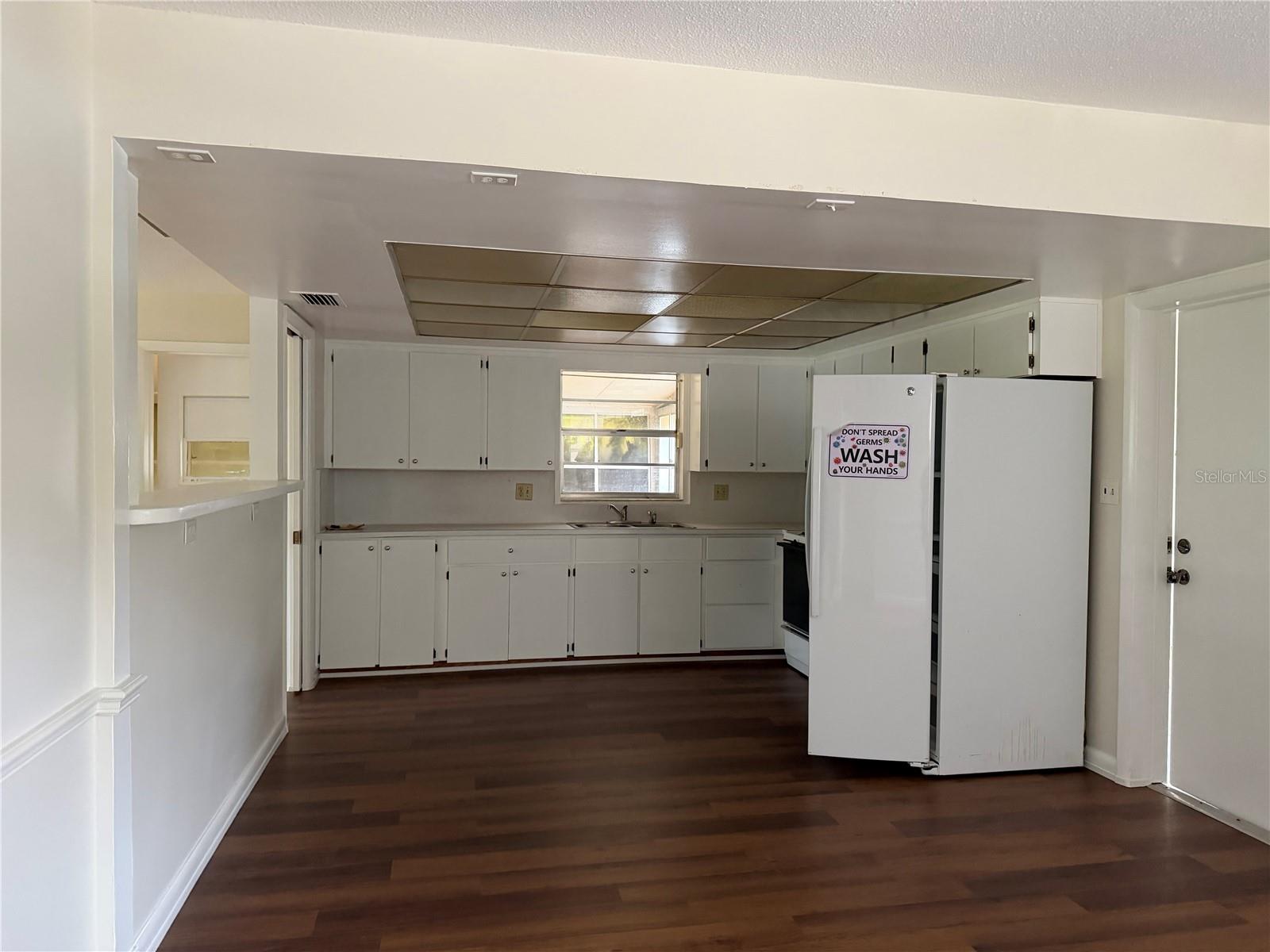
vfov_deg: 56.8
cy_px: 476
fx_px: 881
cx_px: 635
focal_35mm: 24
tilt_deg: -1.4
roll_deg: +0.3
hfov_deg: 71.6
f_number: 1.78
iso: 640
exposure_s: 1/60
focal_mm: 6.76
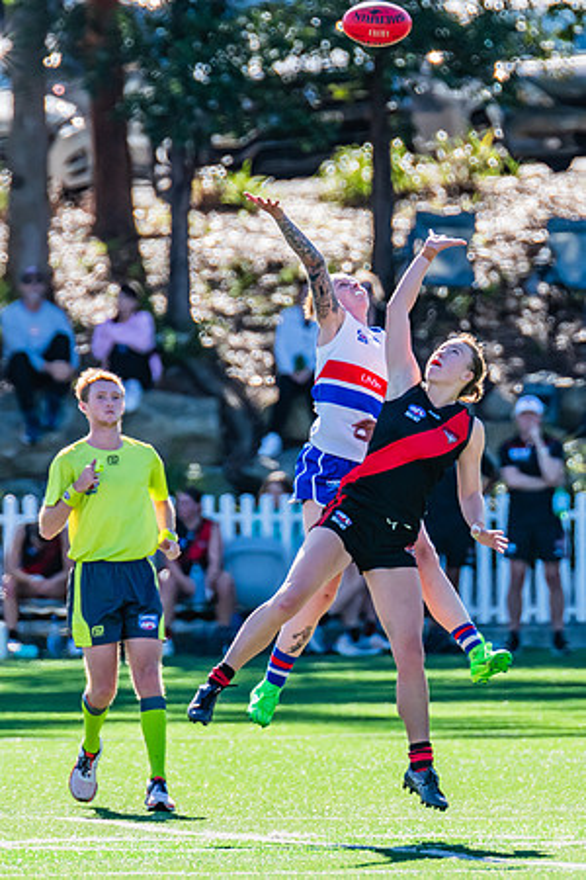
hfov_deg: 1.7
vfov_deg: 2.6
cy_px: 462
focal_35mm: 787
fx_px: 19225
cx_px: 442
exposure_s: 1/1250
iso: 800
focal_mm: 500
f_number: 7.1
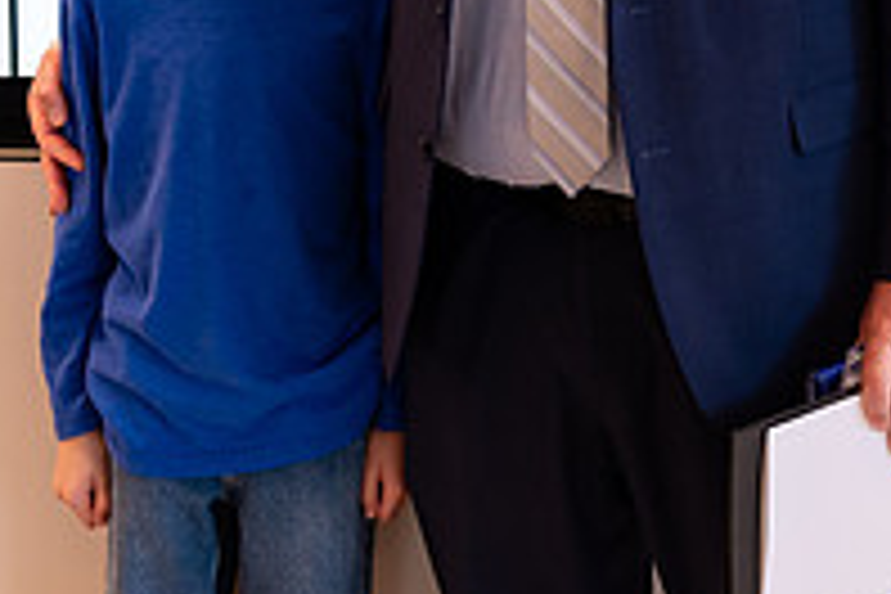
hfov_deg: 24.7
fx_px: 2029
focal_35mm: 82
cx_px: 572
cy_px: -90
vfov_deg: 16.1
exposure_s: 1/200
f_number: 3.5
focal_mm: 27.5
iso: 800
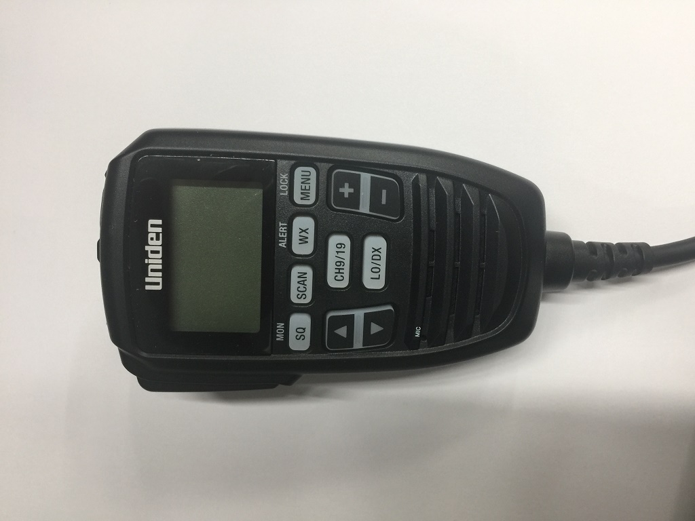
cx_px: 348
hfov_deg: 61.7
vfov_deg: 48.2
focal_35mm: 29
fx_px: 582
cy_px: 260
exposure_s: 1/30
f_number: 2.2
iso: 40
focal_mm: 4.15
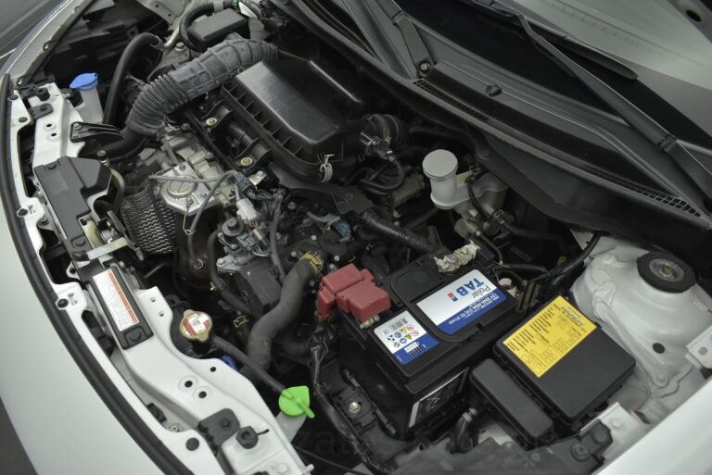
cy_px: 238
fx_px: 594
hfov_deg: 61.9
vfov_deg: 43.7
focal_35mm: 30
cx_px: 356
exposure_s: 1/160
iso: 1600
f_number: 3.5
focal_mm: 20
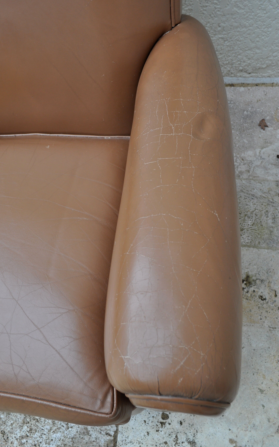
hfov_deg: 39.4
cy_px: 213
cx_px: 132
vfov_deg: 59.6
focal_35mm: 32
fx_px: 389
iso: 280
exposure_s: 1/125
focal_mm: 20
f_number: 5.6
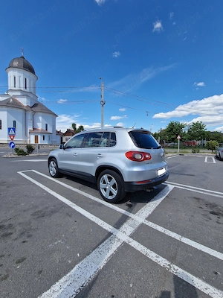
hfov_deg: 89.9
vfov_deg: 106.2
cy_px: 149
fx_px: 112
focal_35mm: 13
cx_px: 112
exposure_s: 1/2500
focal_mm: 2.2
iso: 50
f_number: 2.2
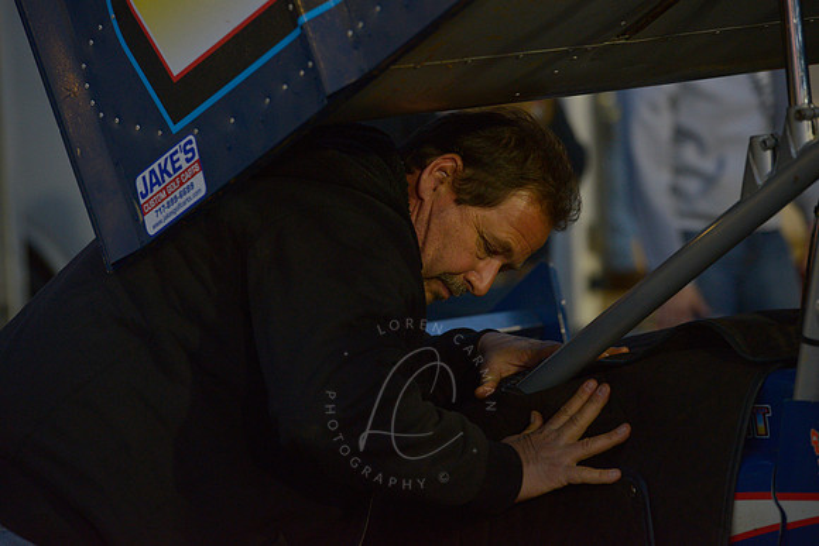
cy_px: 273
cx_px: 410
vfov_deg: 7.4
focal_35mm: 185
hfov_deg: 11.1
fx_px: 4210
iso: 2500
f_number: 5
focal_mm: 185
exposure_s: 1/250
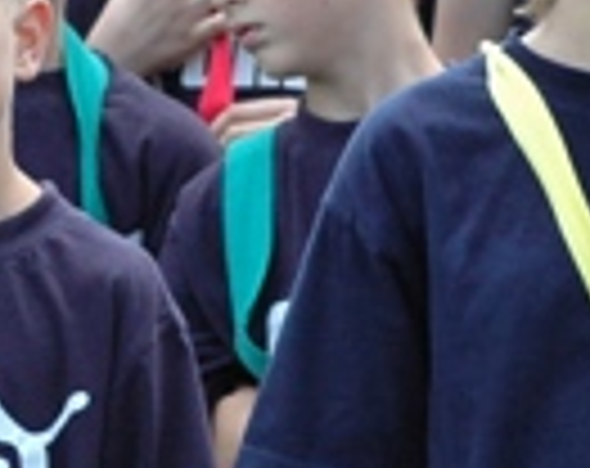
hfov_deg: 3.0
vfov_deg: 2.4
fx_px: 11409
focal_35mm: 655
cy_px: 522
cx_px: -104
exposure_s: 1/500
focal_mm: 95
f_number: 5.6
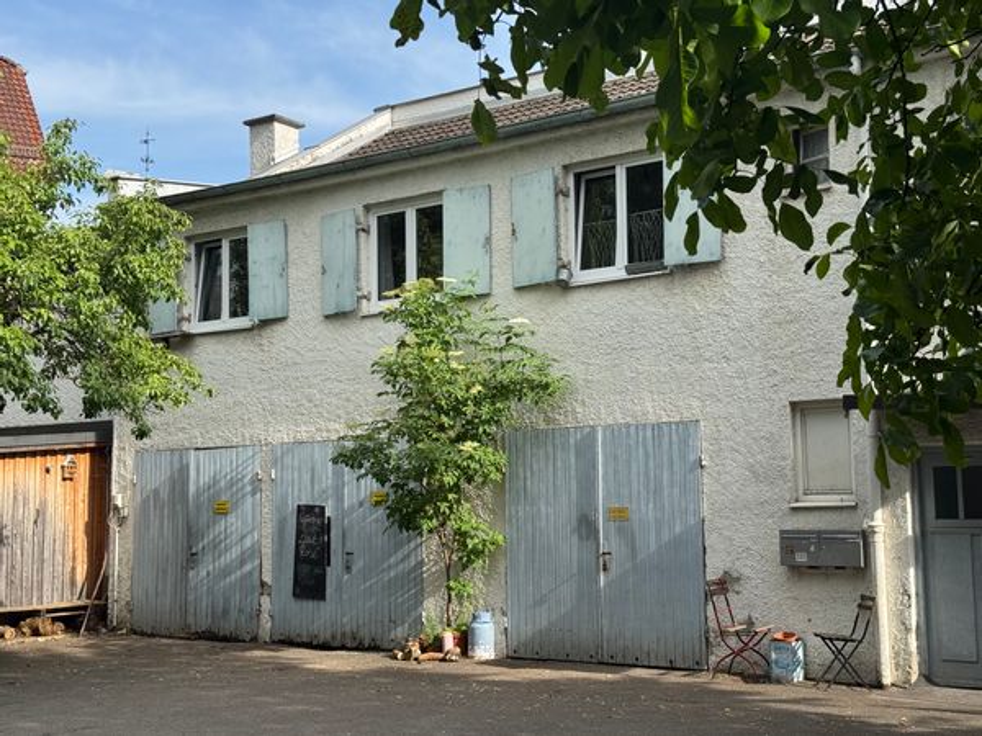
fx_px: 1362
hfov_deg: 39.7
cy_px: 368
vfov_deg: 30.3
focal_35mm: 48
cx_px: 491
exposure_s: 1/1984
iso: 64
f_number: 1.78
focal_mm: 6.76
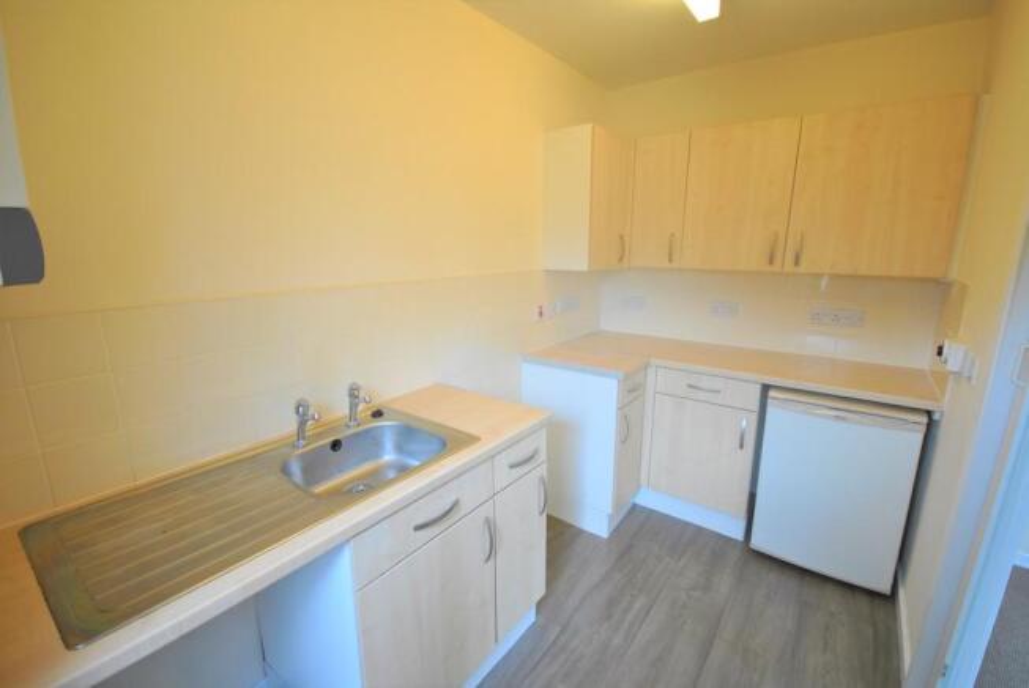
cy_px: 344
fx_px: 429
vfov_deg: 77.5
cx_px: 514
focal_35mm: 15
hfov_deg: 100.3
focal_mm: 10
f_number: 4
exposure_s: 1/15
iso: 400
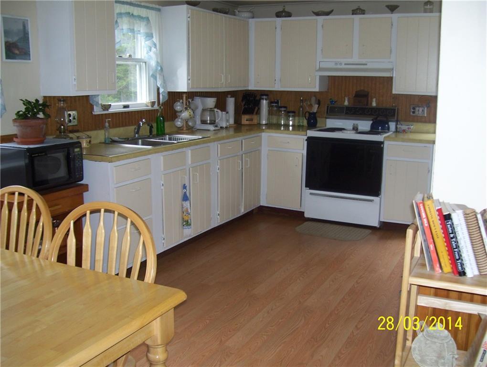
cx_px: 244
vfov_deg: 39.7
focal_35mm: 36
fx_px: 507
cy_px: 184
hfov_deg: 51.3
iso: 100
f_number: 2.7
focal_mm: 6
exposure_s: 1/60
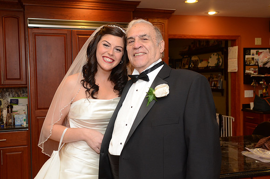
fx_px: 314
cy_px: 90
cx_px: 135
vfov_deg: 31.7
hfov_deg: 46.5
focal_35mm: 42
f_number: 4.5
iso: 640
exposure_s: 1/125
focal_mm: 28
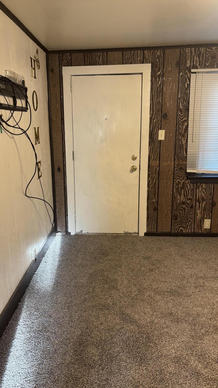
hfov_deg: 40.1
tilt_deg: -11.9
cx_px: 93
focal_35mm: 29
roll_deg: +0.3
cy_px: 195
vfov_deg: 66.1
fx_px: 298
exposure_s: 1/60
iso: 200
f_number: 1.6
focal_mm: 5.96
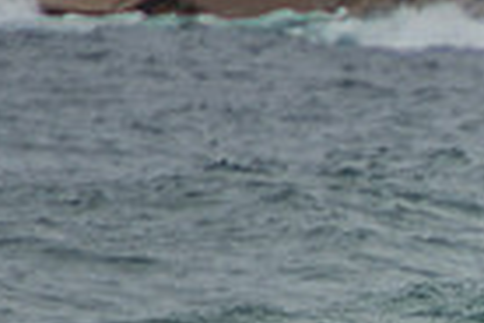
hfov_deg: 0.8
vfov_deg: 0.6
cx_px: 996
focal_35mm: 2451
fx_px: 32950
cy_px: 563
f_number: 5.6
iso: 200
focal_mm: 390
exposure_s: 1/1600
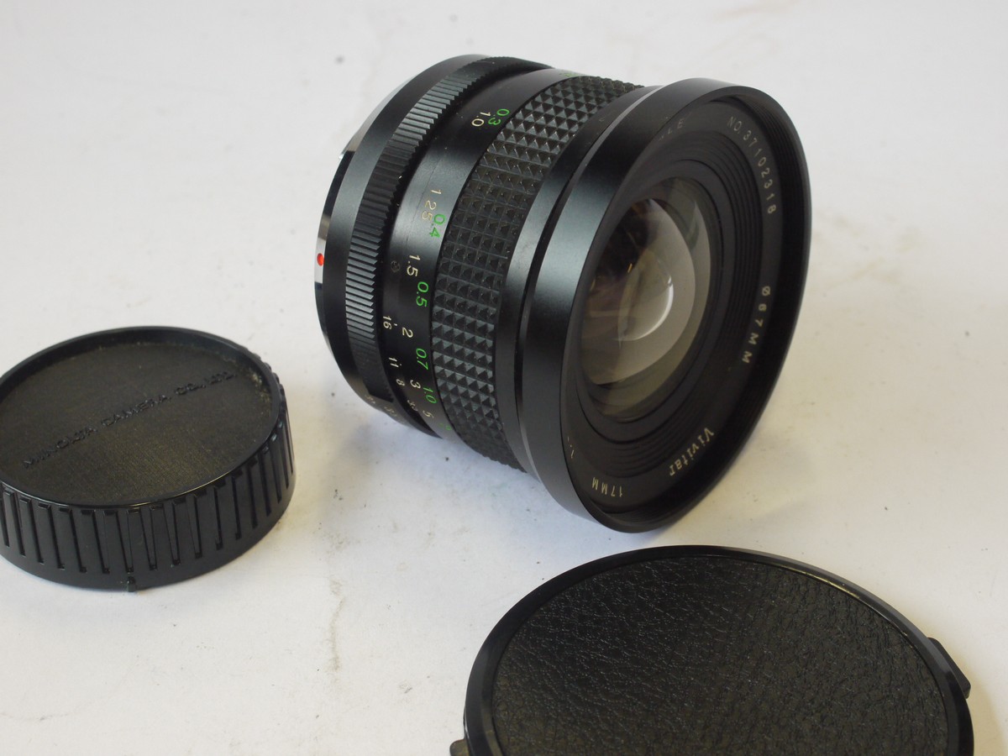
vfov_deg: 24.4
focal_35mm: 60
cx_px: 504
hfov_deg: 32.2
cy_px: 378
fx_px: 1747
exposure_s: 1/60
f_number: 9
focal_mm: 30
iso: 800
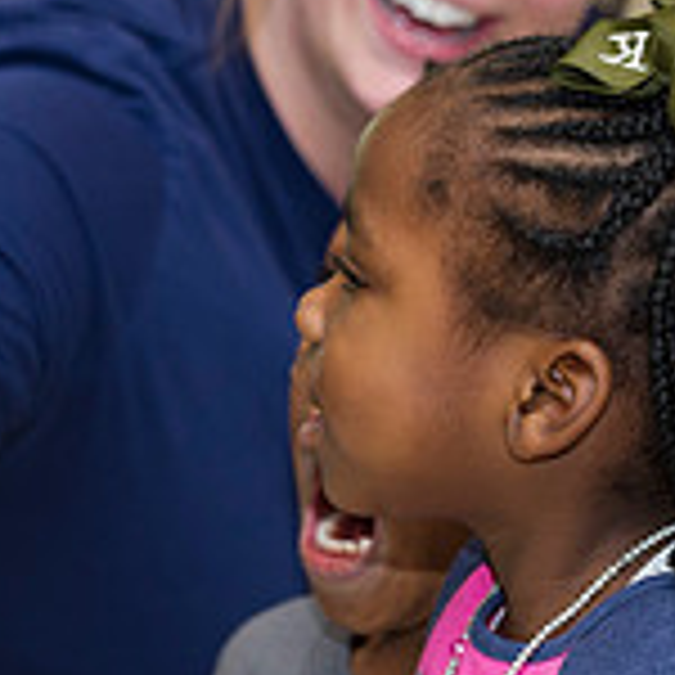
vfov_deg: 5.3
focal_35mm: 328
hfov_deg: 5.3
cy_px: 220
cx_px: 225
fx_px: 7236
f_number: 4
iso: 1250
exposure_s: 1/200
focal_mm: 100
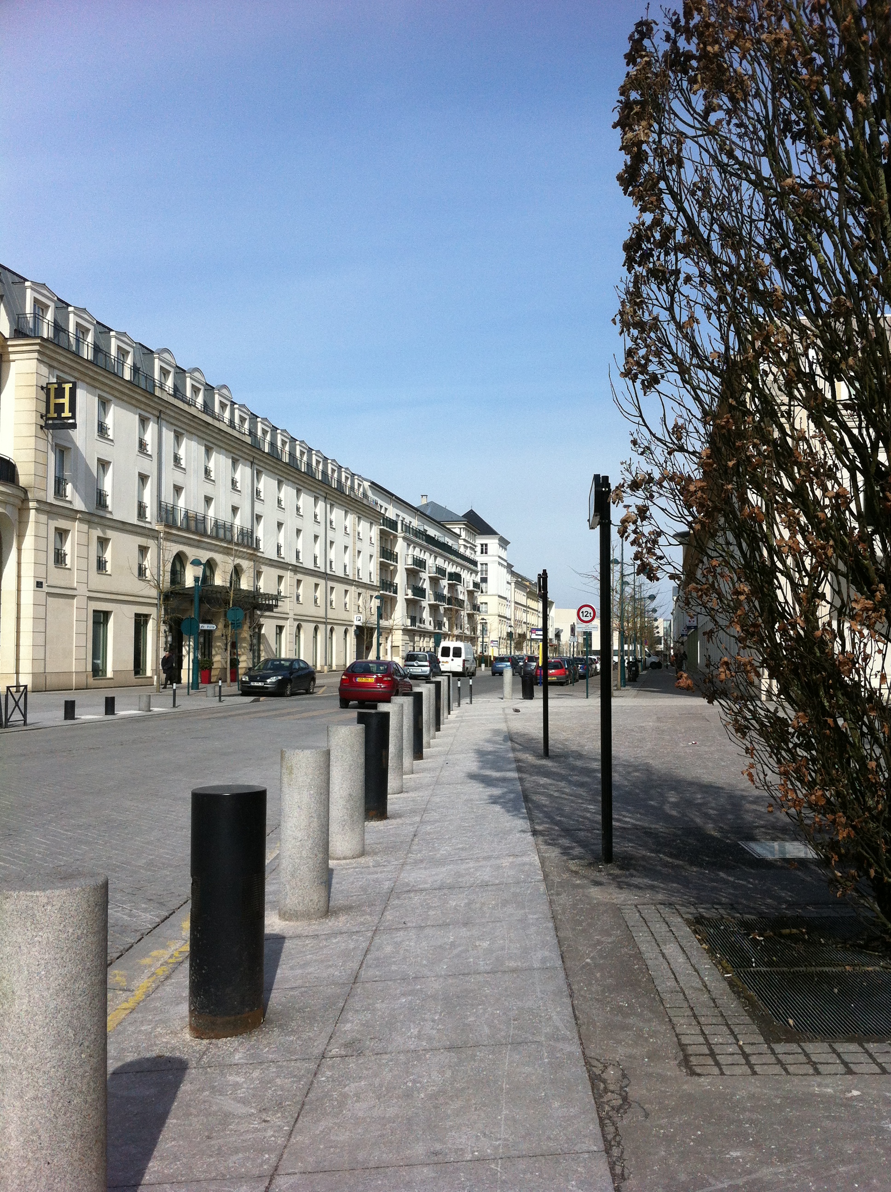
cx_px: 446
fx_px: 1204
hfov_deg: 40.6
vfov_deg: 52.7
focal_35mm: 35
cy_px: 596
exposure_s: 1/2011
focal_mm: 3.85
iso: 80
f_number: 2.8
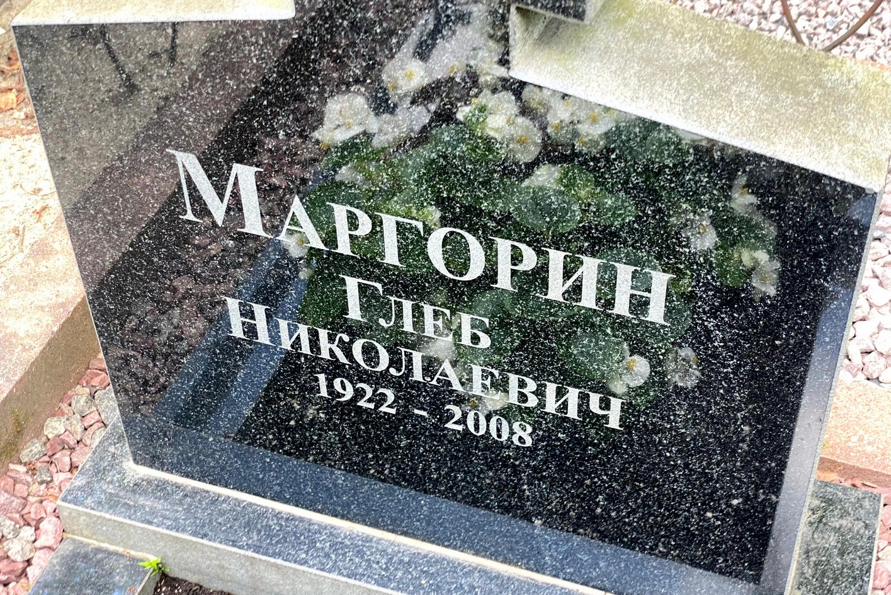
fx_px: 1361
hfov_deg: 36.2
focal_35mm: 55
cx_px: 449
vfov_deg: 24.6
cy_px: 304
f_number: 2
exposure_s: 1/122
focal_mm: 6
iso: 80
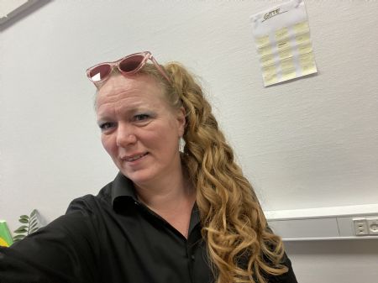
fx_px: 251
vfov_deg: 58.8
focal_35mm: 23
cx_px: 189
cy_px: 142
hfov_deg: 74.0
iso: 200
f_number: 2.2
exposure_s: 1/50
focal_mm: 2.71
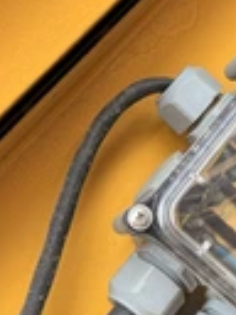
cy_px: 123
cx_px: 280
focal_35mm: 75
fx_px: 682
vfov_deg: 25.9
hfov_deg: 18.6
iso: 100
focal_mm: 6.76
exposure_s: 1/330
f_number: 1.78
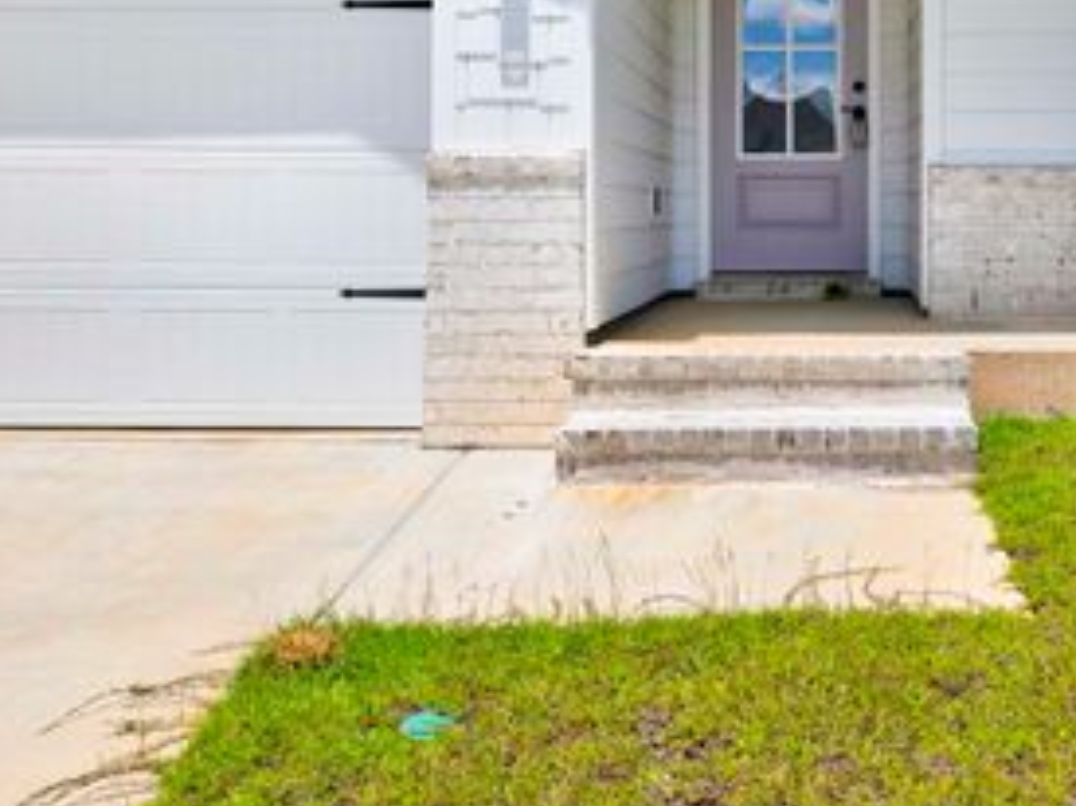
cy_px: 202
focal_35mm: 42
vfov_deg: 33.6
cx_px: 837
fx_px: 1305
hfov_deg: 43.1
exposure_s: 1/1000
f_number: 11
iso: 400
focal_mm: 24
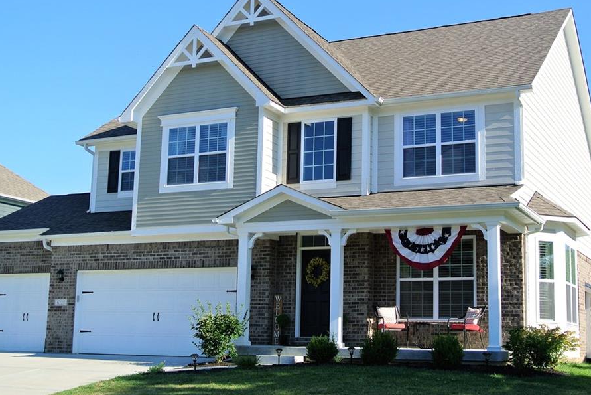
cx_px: 306
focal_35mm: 54
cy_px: 198
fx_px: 887
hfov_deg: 36.9
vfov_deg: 25.1
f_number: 4.5
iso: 100
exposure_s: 1/500
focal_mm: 17.5
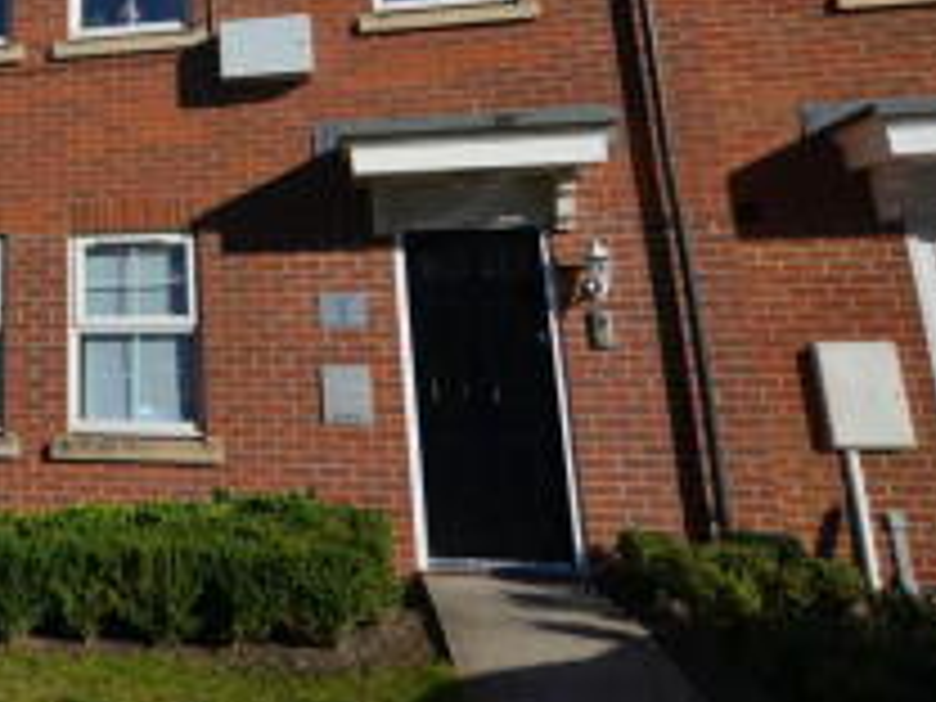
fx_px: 892
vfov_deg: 40.8
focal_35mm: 33
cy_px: 119
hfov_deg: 48.3
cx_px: 58
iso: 100
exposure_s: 1/250
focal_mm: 10
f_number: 8
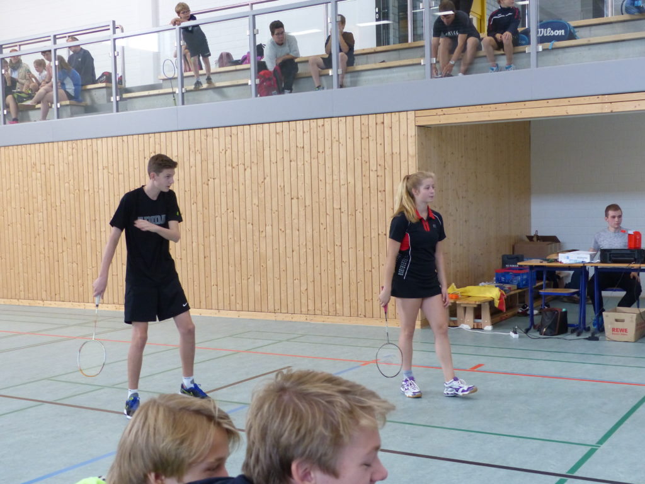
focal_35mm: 45
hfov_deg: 42.1
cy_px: 242
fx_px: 838
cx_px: 322
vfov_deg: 32.2
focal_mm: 8.1
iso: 400
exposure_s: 1/125
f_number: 2.8
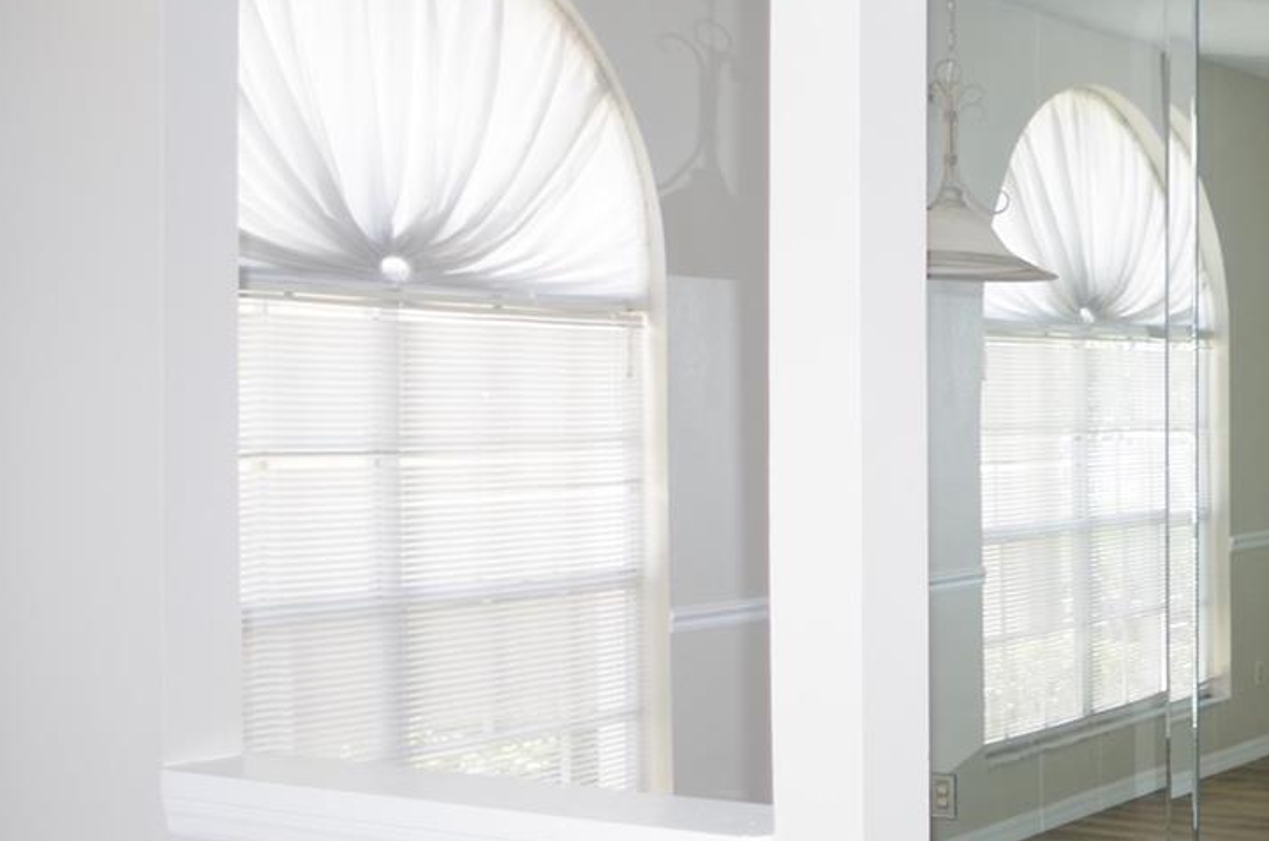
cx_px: 1214
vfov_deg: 22.5
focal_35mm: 60
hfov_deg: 31.4
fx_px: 2111
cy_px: 438
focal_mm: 18
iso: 400
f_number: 3.5
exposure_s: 1/125
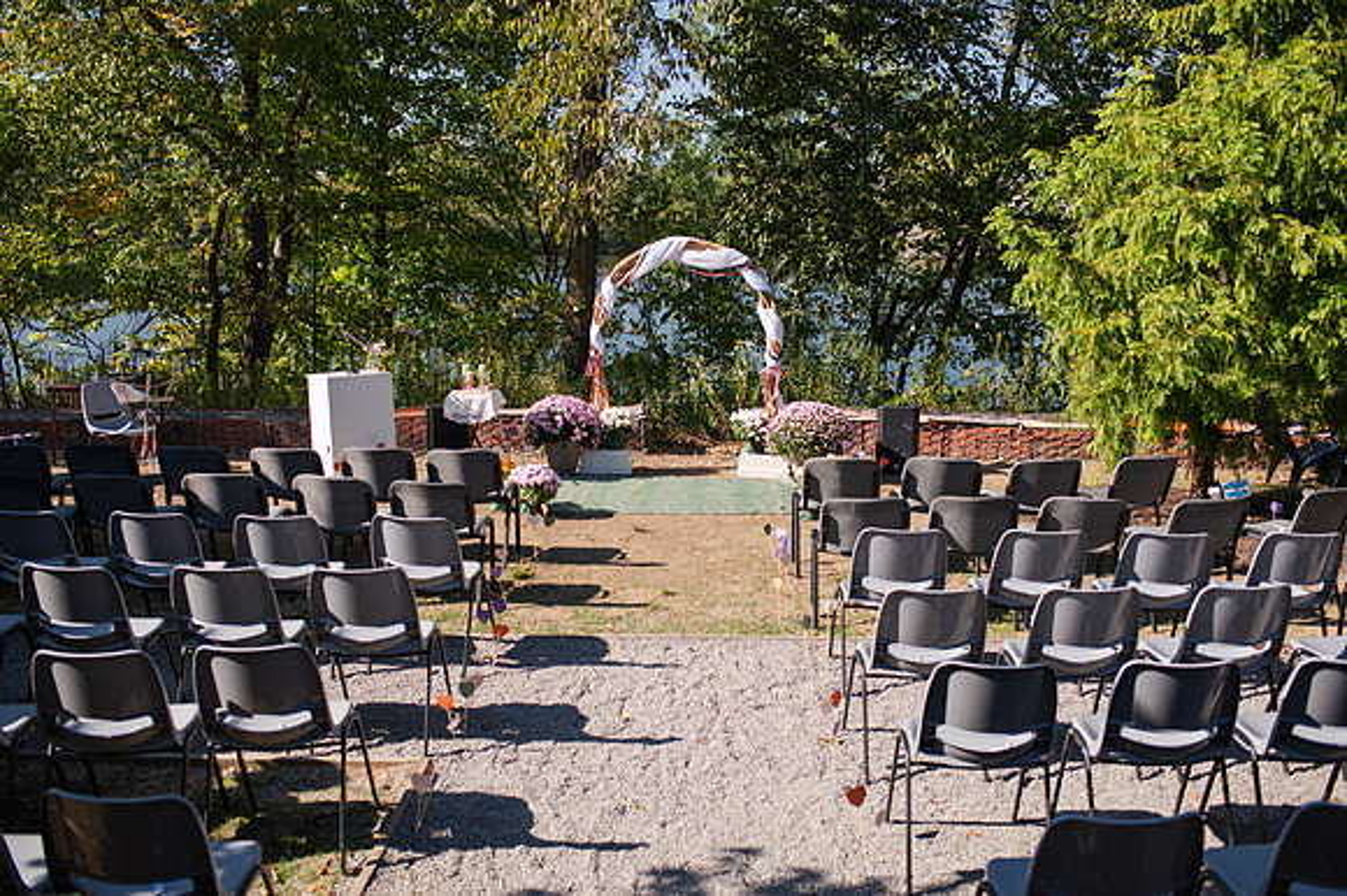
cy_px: 448
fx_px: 1309
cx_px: 674
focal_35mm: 35
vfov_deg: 37.8
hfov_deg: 54.5
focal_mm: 35
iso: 140
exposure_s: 1/1250
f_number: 3.2
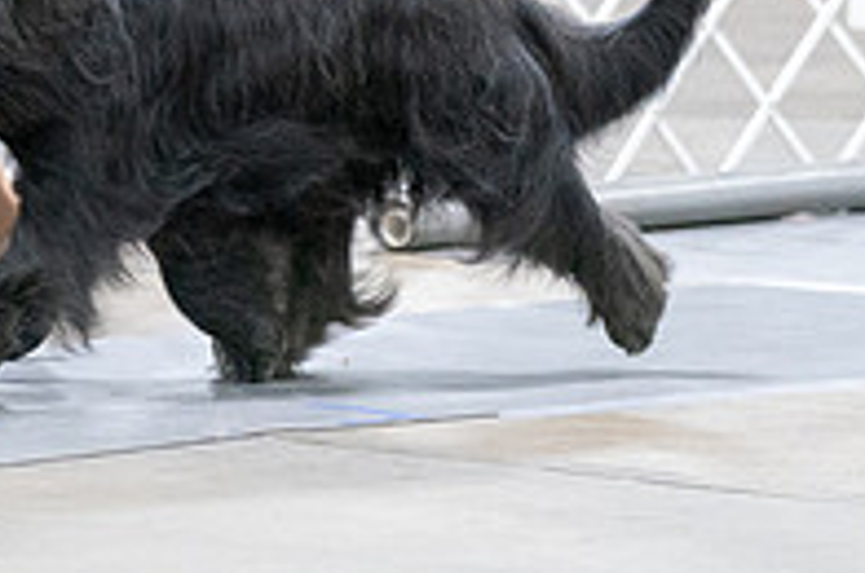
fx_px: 10531
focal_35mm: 439
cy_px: -95
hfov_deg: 4.7
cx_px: 84
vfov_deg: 3.1
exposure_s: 1/200
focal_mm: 148
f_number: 2.8
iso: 6400
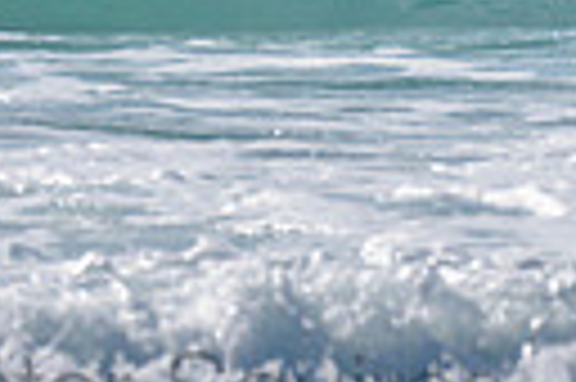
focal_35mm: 2776
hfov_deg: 0.7
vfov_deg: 0.5
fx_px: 44359
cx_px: -138
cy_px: -401
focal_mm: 500
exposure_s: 1/2000
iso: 125
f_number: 5.6
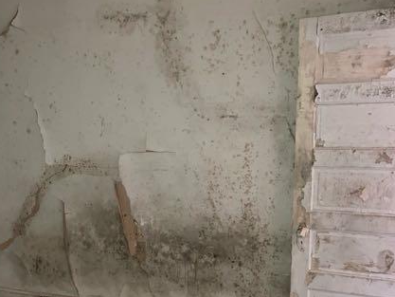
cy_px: 193
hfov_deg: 43.3
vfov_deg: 33.4
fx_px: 491
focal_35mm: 43
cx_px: 138
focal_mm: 3.99
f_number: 1.8
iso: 400
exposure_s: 1/4
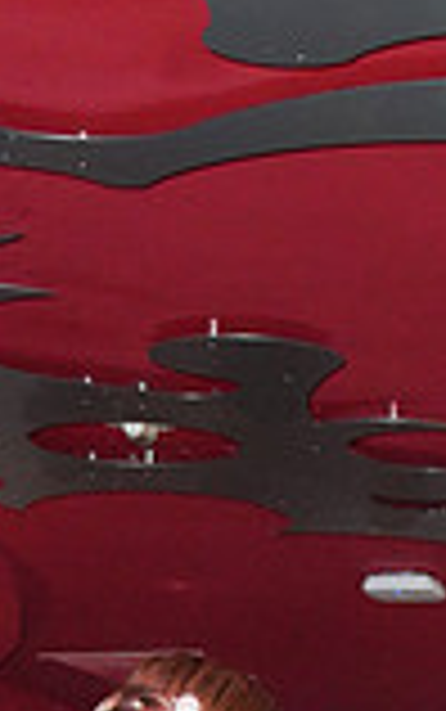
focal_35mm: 194
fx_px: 3766
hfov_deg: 6.7
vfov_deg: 10.2
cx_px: 543
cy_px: 1260
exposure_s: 1/200
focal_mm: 52
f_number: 4
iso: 4000
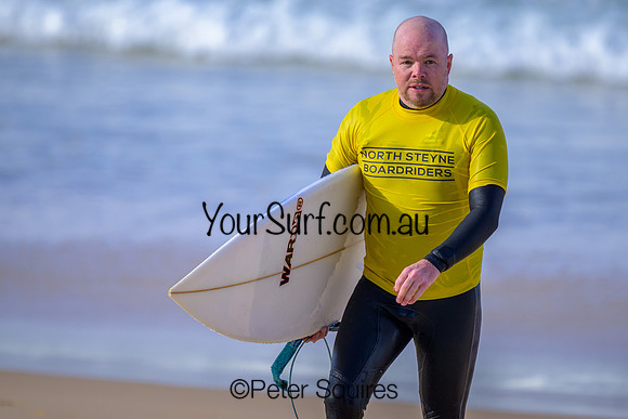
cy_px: 189
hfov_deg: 2.1
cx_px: 377
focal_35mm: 960
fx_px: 16755
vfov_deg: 1.4
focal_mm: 800
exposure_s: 1/2000
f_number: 6.3
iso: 900
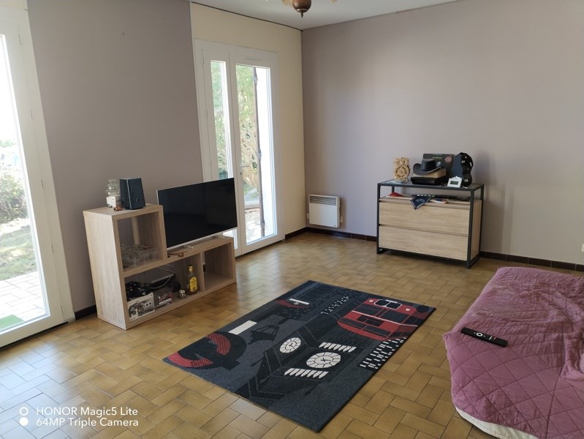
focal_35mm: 29
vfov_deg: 48.3
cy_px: 220
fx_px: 489
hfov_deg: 61.6
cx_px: 292
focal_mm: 4.75
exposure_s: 1/100
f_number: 1.8
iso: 182
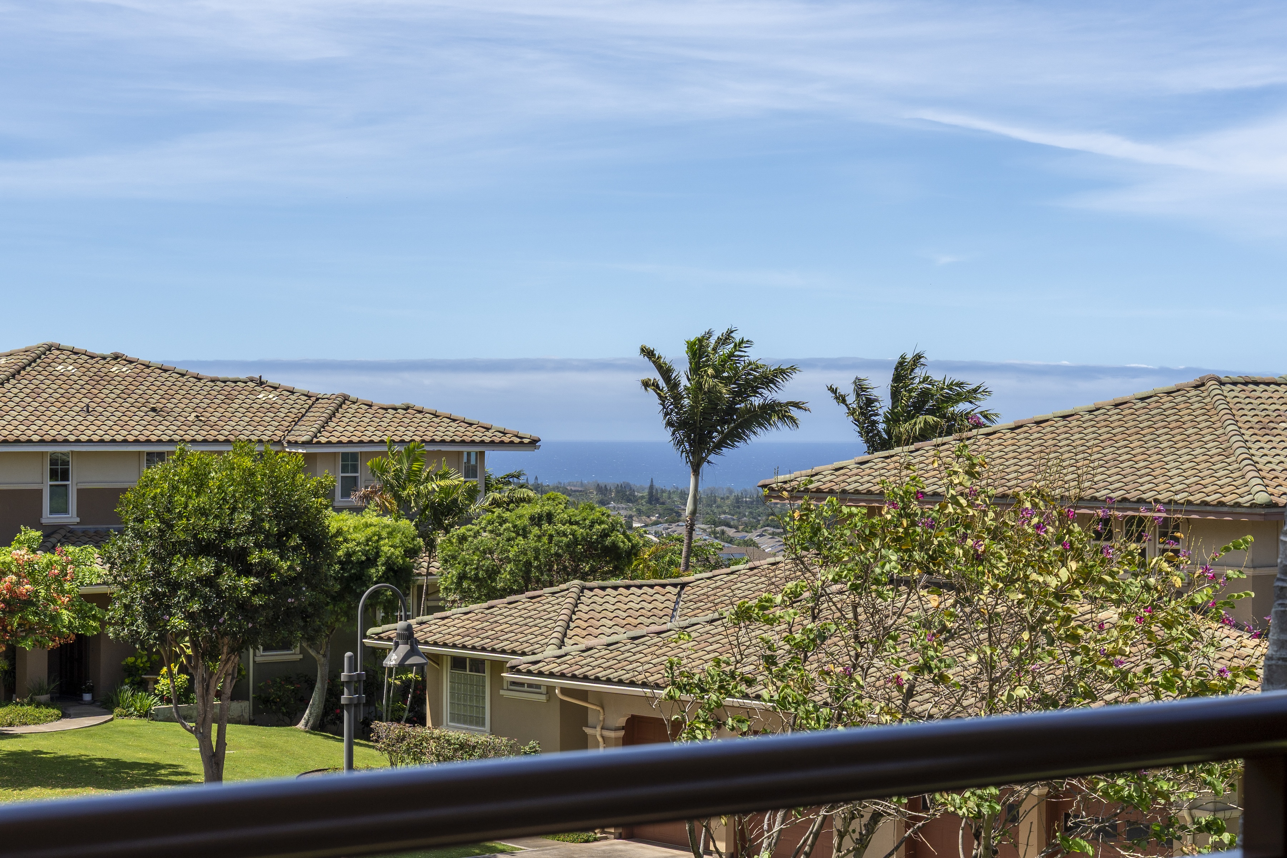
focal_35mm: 79
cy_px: 429
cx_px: 644
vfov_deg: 17.3
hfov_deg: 25.7
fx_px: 2824
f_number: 8
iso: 100
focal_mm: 53
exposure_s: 1/400
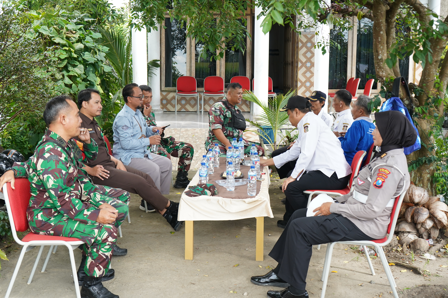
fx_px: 548
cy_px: 149
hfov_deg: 44.5
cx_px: 224
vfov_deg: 30.5
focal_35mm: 44
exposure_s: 1/250
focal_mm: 44
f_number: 5.6
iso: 800
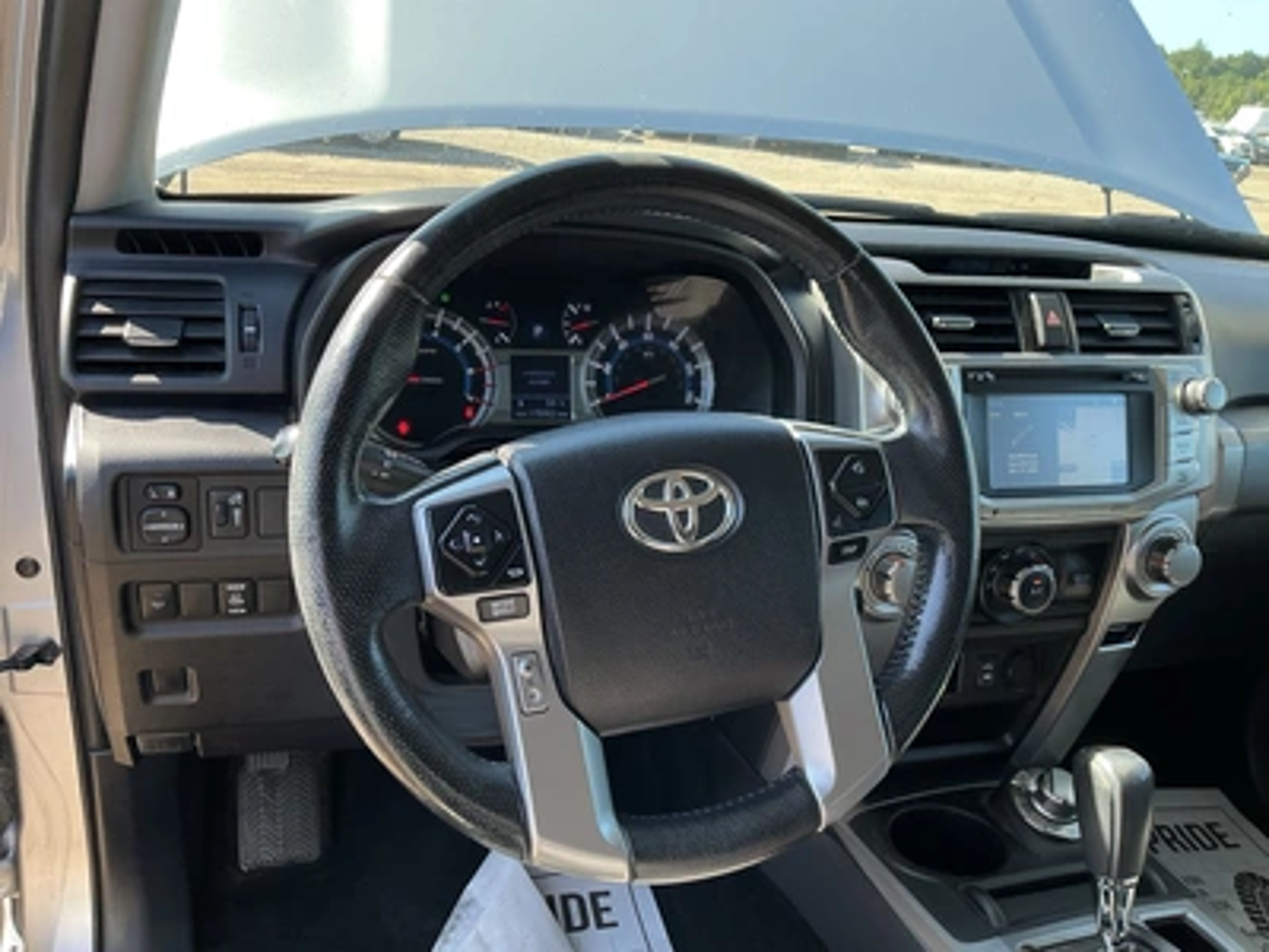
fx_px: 1026
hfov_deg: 63.4
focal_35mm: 28
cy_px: 476
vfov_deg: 49.7
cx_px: 634
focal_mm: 3
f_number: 1.8
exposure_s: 1/122
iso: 20
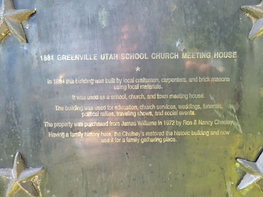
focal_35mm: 26
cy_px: 98
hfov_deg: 67.3
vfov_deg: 53.1
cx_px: 132
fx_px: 198
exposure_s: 1/120
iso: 125
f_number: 1.8
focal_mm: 5.4
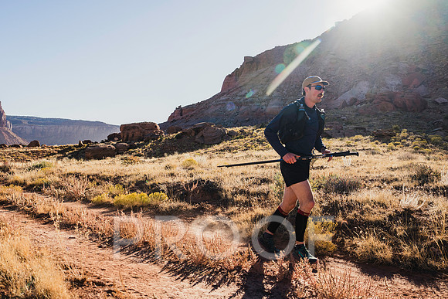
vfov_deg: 38.9
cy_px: 157
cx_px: 176
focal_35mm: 34
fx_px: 423
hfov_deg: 55.3
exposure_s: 1/800
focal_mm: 28
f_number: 4.5
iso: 125
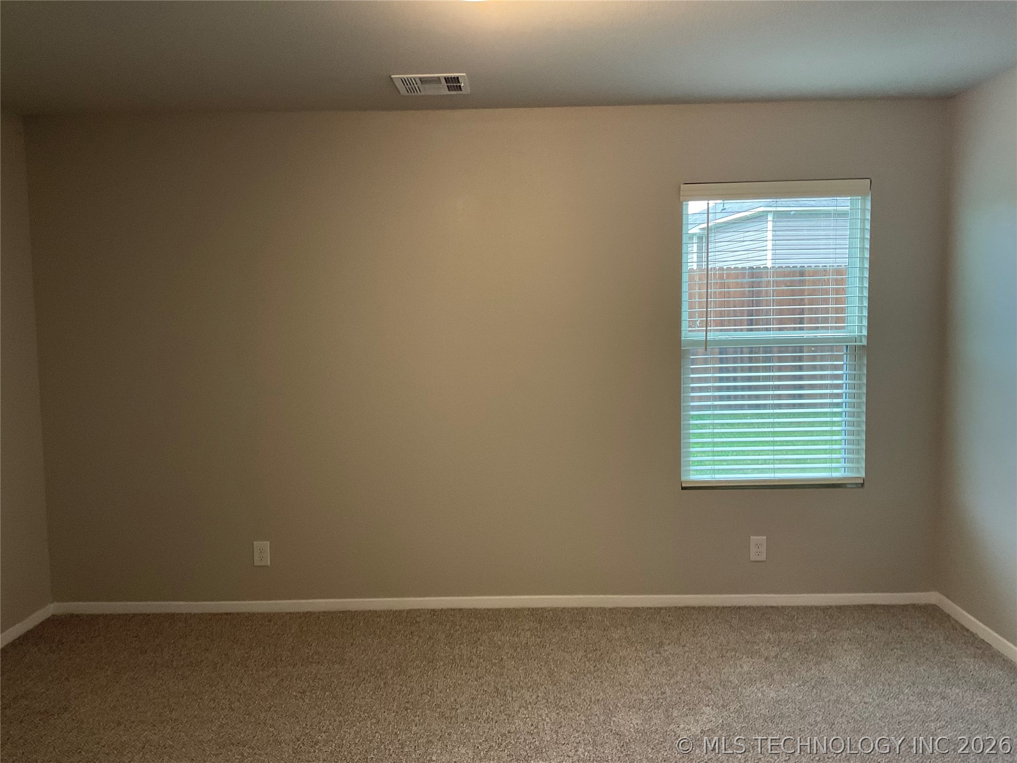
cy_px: 382
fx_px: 852
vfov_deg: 48.2
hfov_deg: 61.7
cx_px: 508
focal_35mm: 29
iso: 125
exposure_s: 1/60
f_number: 1.8
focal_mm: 3
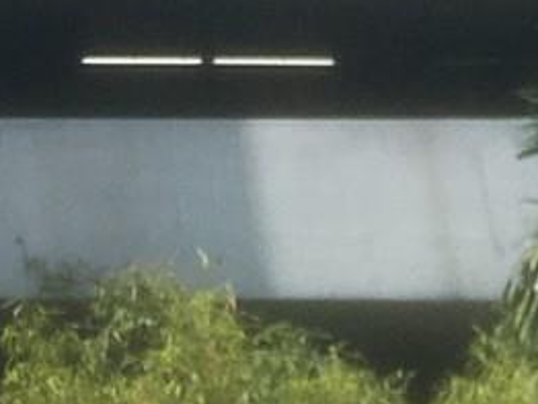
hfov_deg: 10.2
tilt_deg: +32.1
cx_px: -595
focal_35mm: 177
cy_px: -755
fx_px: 2753
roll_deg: +0.0
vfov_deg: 7.5
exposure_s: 1/2024
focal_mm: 4.15
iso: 25
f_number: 2.2
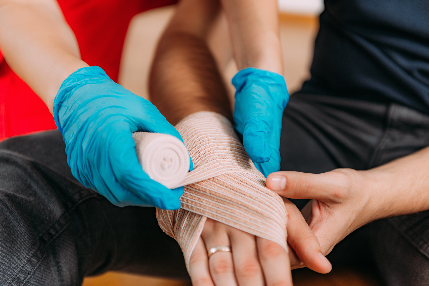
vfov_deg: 19.5
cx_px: 214
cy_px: 143
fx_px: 834
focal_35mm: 70
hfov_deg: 28.8
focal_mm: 70
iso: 100
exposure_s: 1/160
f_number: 3.2
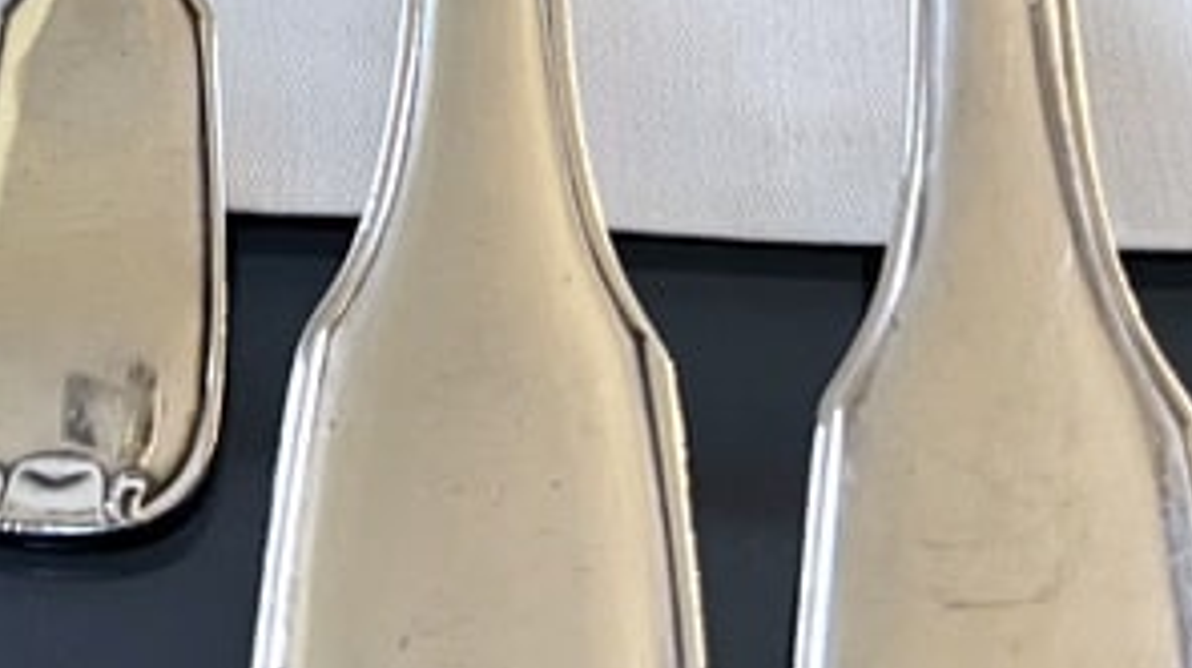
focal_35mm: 98
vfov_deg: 11.4
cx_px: 314
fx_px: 3095
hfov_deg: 21.6
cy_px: -555
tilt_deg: -46.8
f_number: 1.5
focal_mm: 5.7
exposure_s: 1/50
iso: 250
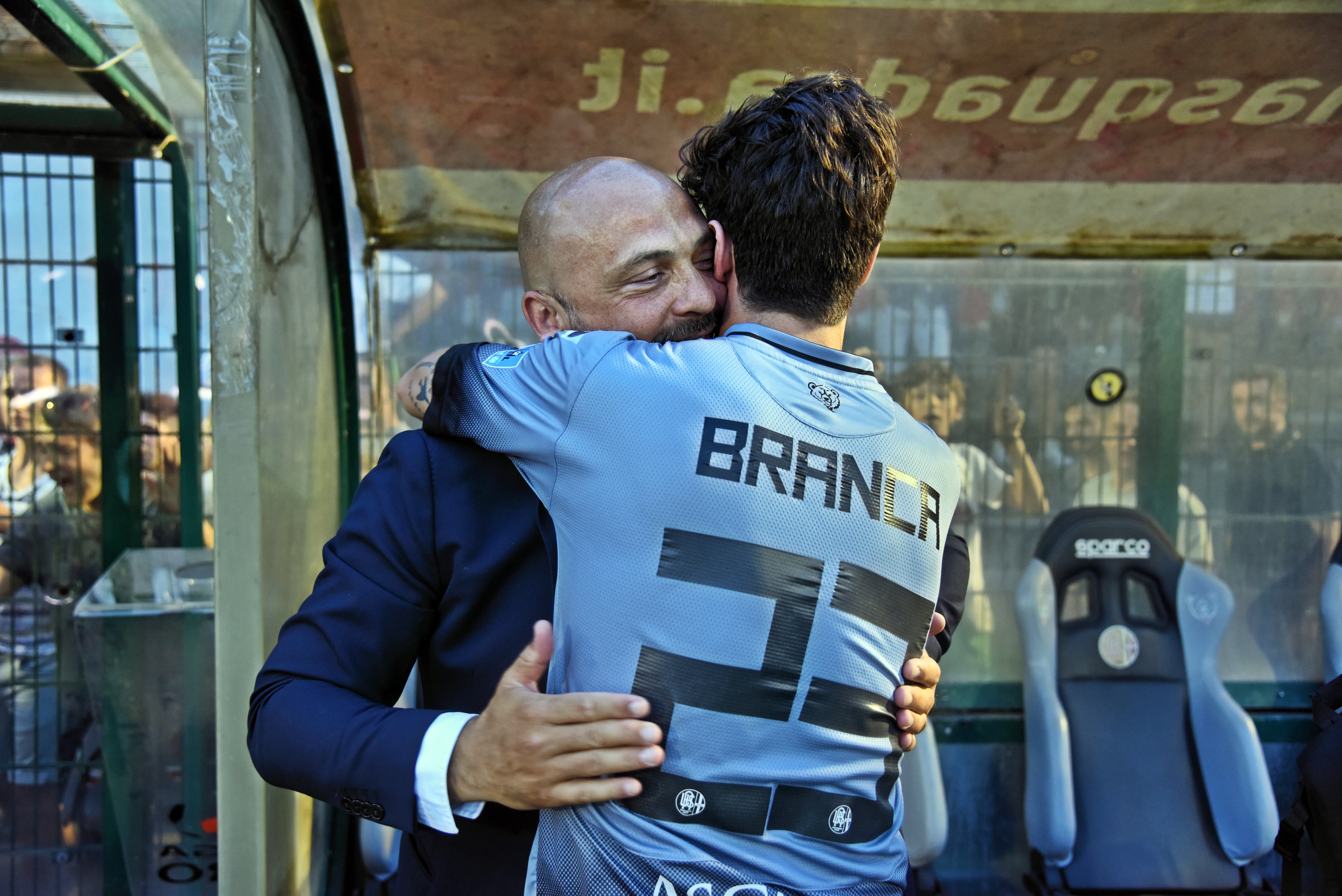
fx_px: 1417
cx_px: 671
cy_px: 448
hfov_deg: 50.7
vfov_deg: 35.1
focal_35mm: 38
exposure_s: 1/125
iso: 1250
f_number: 4
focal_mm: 38
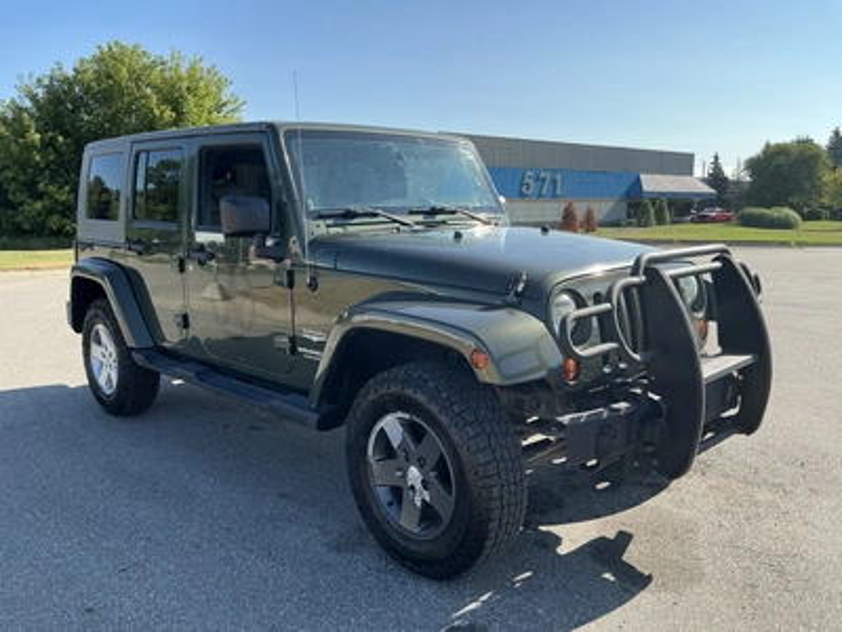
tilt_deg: -6.2
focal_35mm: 28
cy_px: 316
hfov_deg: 63.4
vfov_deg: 49.7
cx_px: 421
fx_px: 681
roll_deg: -0.1
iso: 25
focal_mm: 3
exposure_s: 1/1035
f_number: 1.8
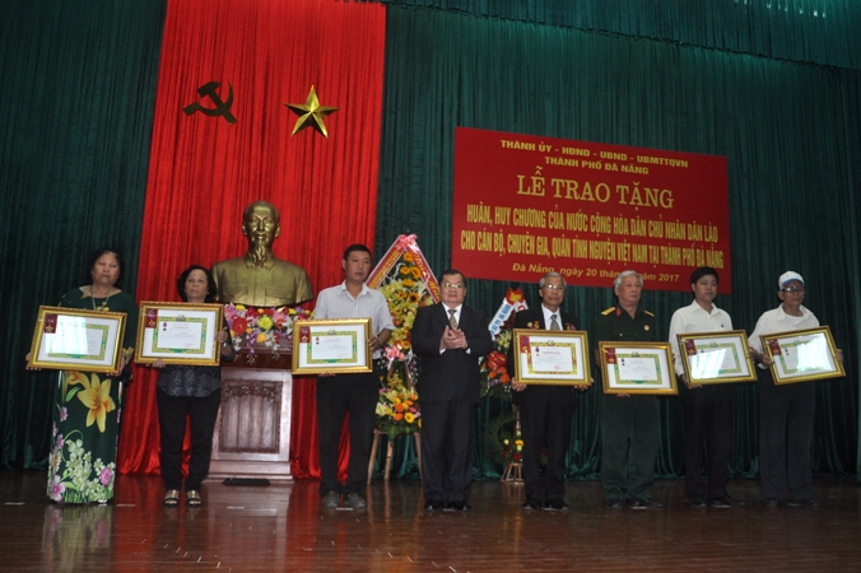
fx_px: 645
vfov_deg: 47.9
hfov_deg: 67.4
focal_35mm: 27
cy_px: 286
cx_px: 430
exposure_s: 1/60
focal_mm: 18
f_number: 3.5
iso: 400
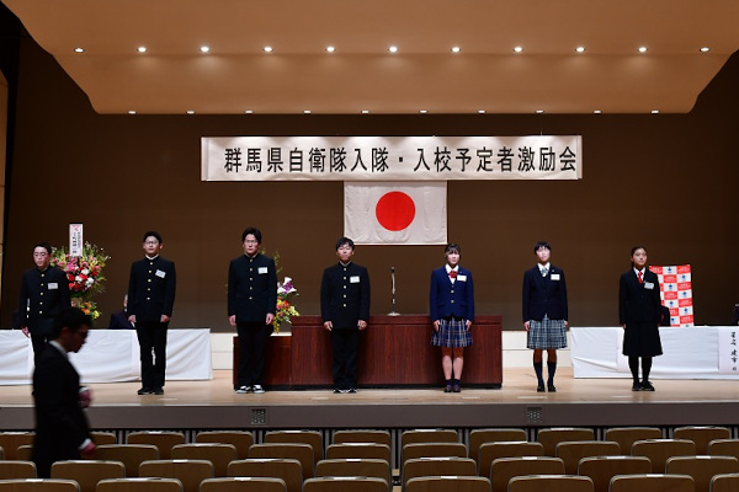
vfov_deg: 31.9
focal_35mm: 42
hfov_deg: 46.4
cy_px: 246
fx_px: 862
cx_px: 370
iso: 1000
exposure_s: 1/50
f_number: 6.3
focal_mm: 42
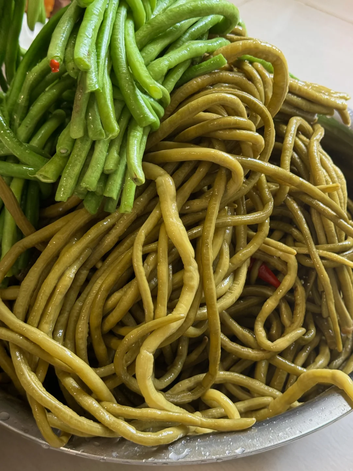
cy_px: 236
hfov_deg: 30.3
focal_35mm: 48
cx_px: 176
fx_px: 653
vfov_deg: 39.7
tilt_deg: -46.1
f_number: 1.78
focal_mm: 6.76
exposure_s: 1/60
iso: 125
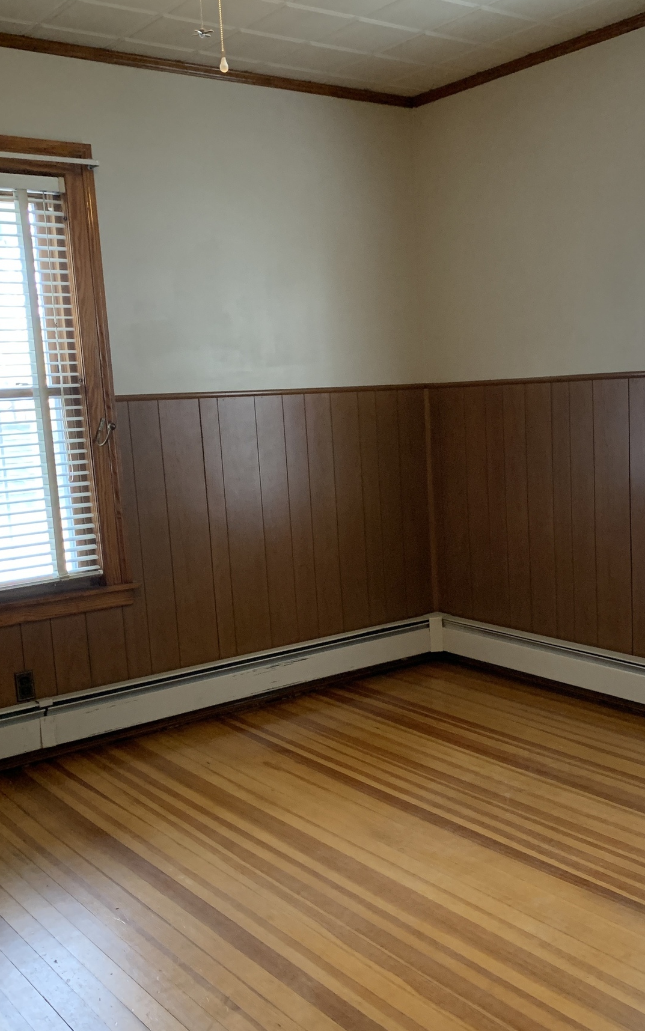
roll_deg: +2.7
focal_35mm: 37
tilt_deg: -7.4
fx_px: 1040
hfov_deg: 34.4
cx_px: 378
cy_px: 561
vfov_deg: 52.7
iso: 320
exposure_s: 1/60
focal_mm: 4.25
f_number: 1.8
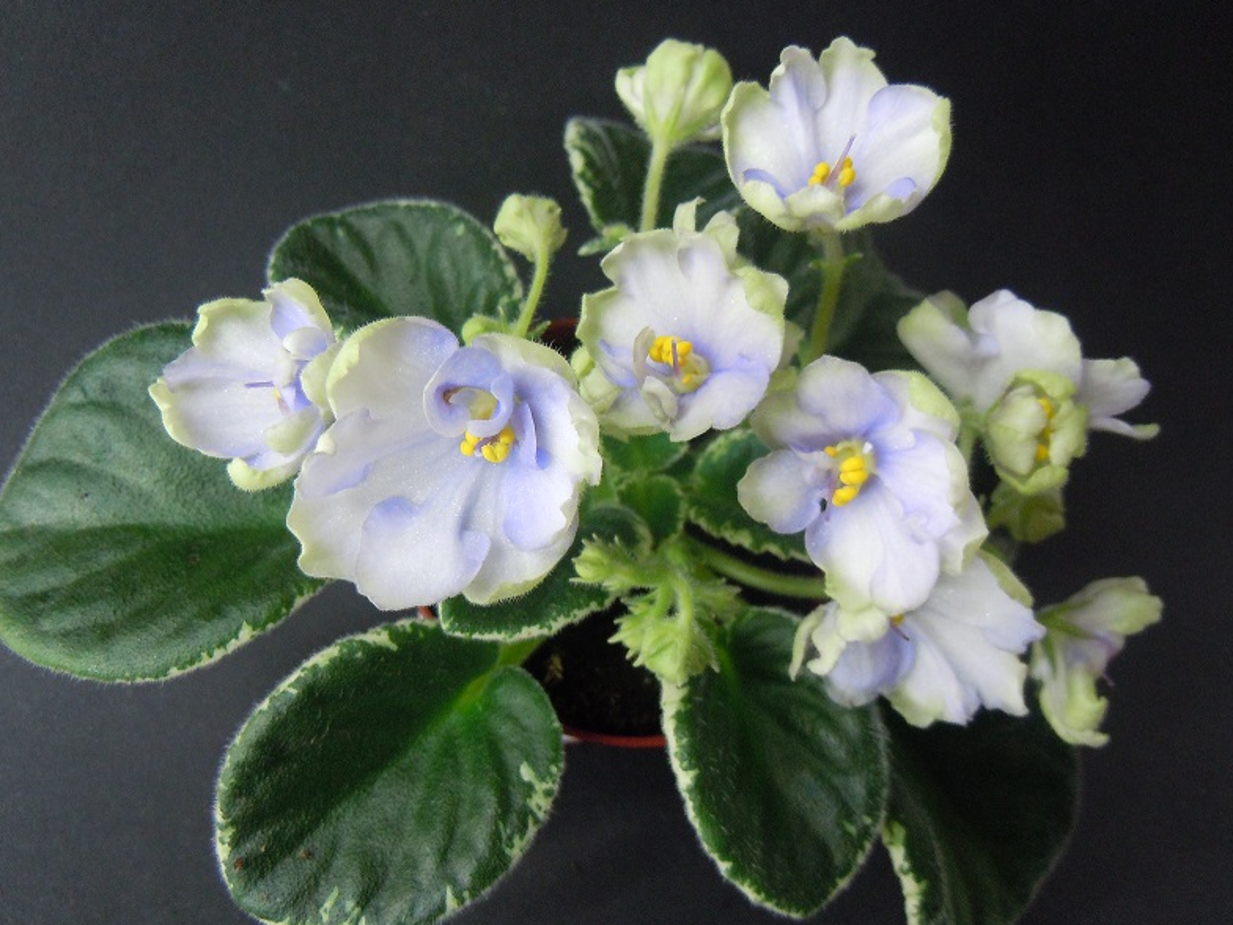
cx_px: 612
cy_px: 469
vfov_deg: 45.4
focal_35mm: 31
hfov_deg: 58.4
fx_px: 1104
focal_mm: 5.4
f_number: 3.5
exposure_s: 1/40
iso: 400
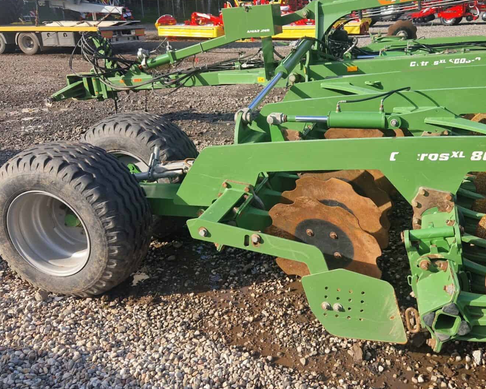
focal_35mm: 35
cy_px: 185
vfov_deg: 42.2
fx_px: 503
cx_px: 283
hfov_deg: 51.3
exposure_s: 1/676
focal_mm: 5.4
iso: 50
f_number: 1.8
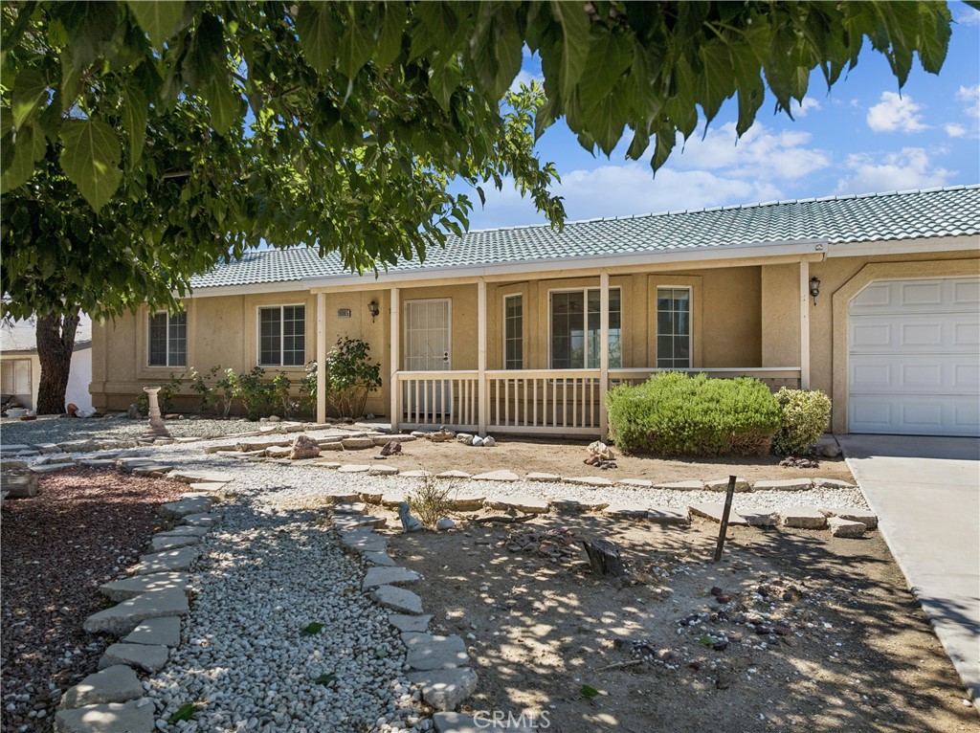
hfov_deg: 71.6
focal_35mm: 24
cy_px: 366
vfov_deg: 56.7
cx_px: 490
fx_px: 679
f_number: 2.8
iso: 100
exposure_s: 1/60
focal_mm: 12.3
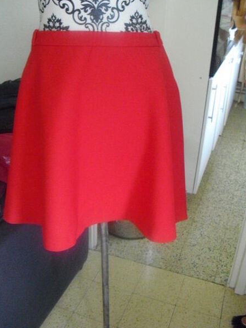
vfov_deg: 47.9
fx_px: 370
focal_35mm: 39
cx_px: 114
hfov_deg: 36.8
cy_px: 162
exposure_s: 1/25
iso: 800
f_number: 3.1
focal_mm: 6.3
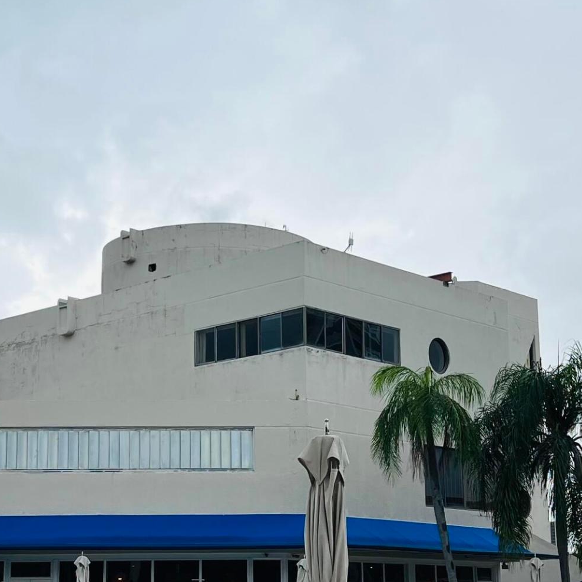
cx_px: 219
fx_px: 1274
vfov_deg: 25.7
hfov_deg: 25.6
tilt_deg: +10.0
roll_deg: +0.0
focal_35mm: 67
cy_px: 356
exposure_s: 1/2695
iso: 50
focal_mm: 5.7
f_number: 1.5
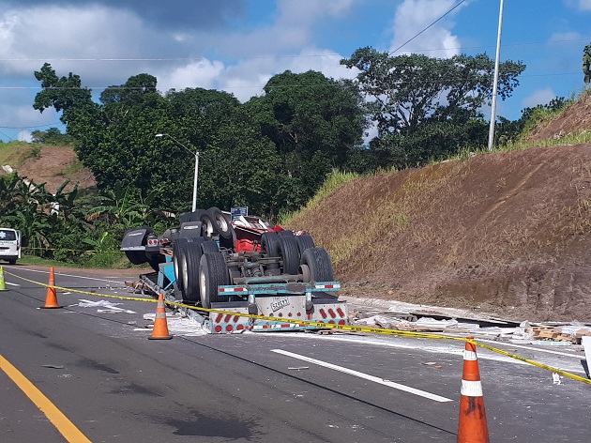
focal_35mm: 27
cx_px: 296
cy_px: 222
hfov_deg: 65.3
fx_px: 461
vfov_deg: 51.3
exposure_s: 1/1828
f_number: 1.9
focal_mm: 3.6
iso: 40
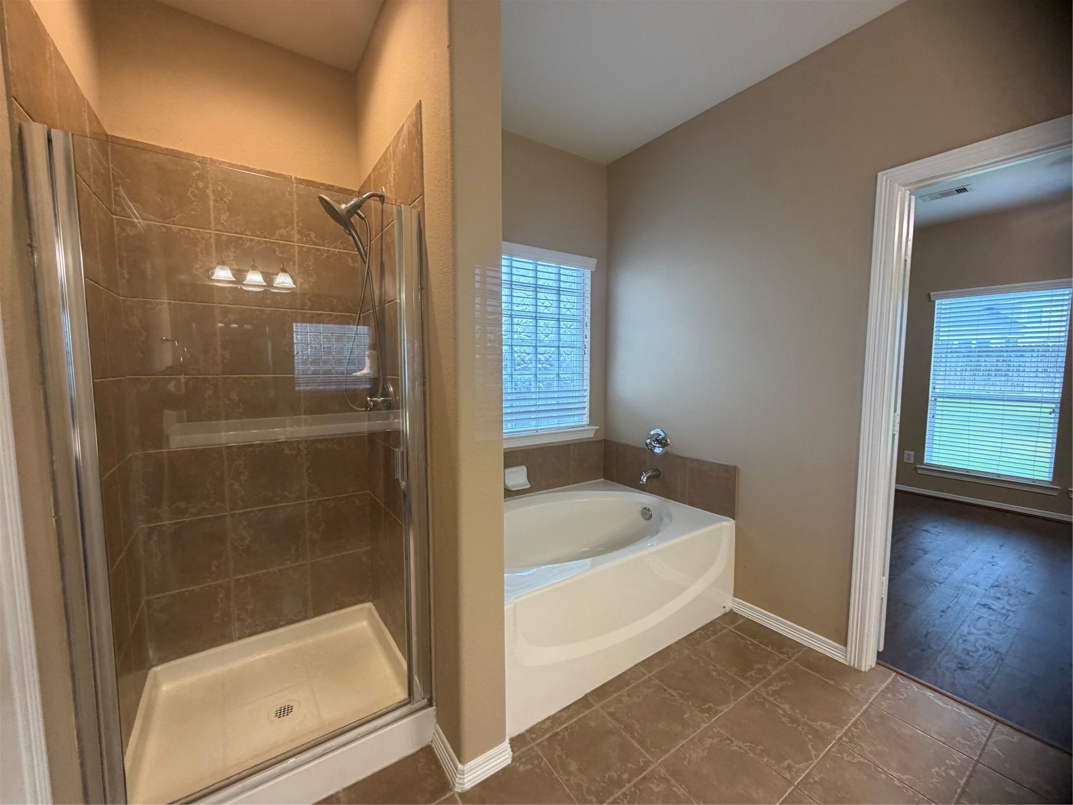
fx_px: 434
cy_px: 402
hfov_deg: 102.1
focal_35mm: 14
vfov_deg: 85.7
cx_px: 536
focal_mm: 2.22
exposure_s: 1/60
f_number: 2.2
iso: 200
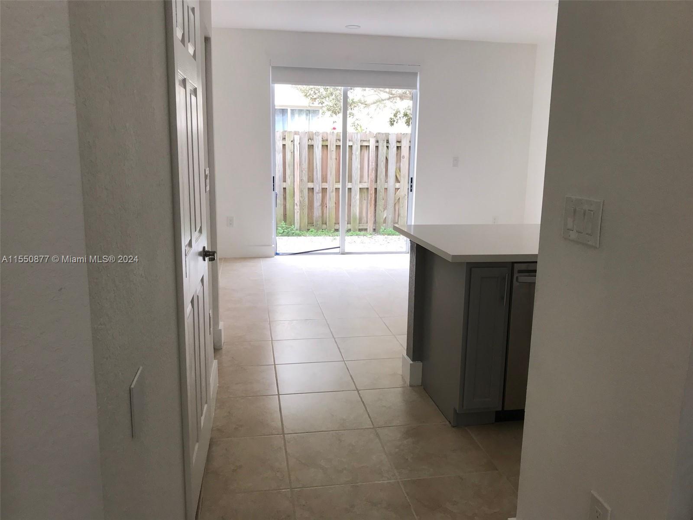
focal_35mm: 28
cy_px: 260
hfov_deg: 63.4
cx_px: 346
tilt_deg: -10.9
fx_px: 561
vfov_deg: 49.7
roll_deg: -0.9
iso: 32
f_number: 1.8
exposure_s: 1/60
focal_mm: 3.99
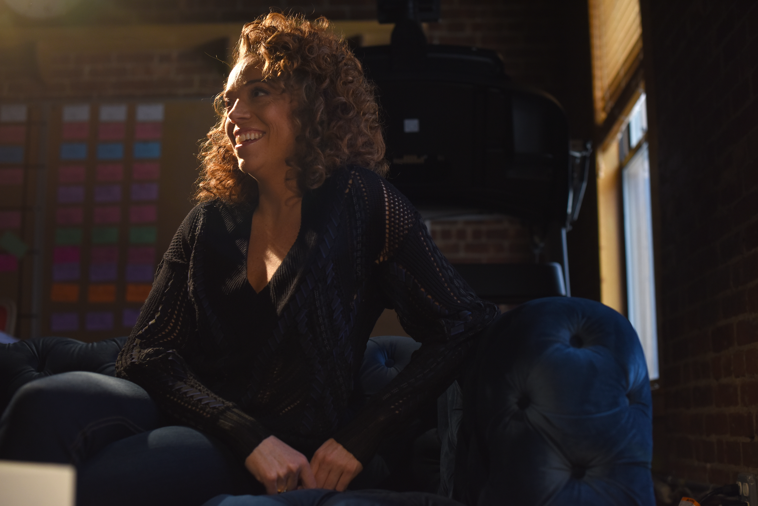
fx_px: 1053
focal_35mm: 50
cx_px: 379
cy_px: 253
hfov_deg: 39.6
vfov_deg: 27.0
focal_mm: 50
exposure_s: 1/500
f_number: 3.2
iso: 800
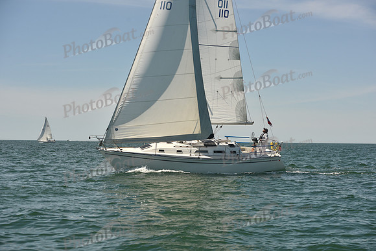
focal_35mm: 70
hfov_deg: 28.8
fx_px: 731
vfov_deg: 19.5
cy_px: 126
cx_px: 188
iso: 250
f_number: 6.3
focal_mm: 70
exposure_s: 1/800
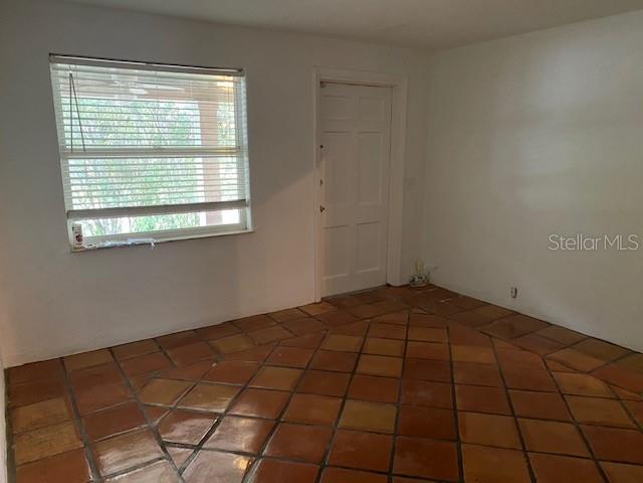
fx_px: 483
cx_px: 322
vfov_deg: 53.1
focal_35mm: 26
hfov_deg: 67.3
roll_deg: +0.7
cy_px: 242
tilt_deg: -12.2
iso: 500
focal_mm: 4.25
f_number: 1.8
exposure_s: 1/30
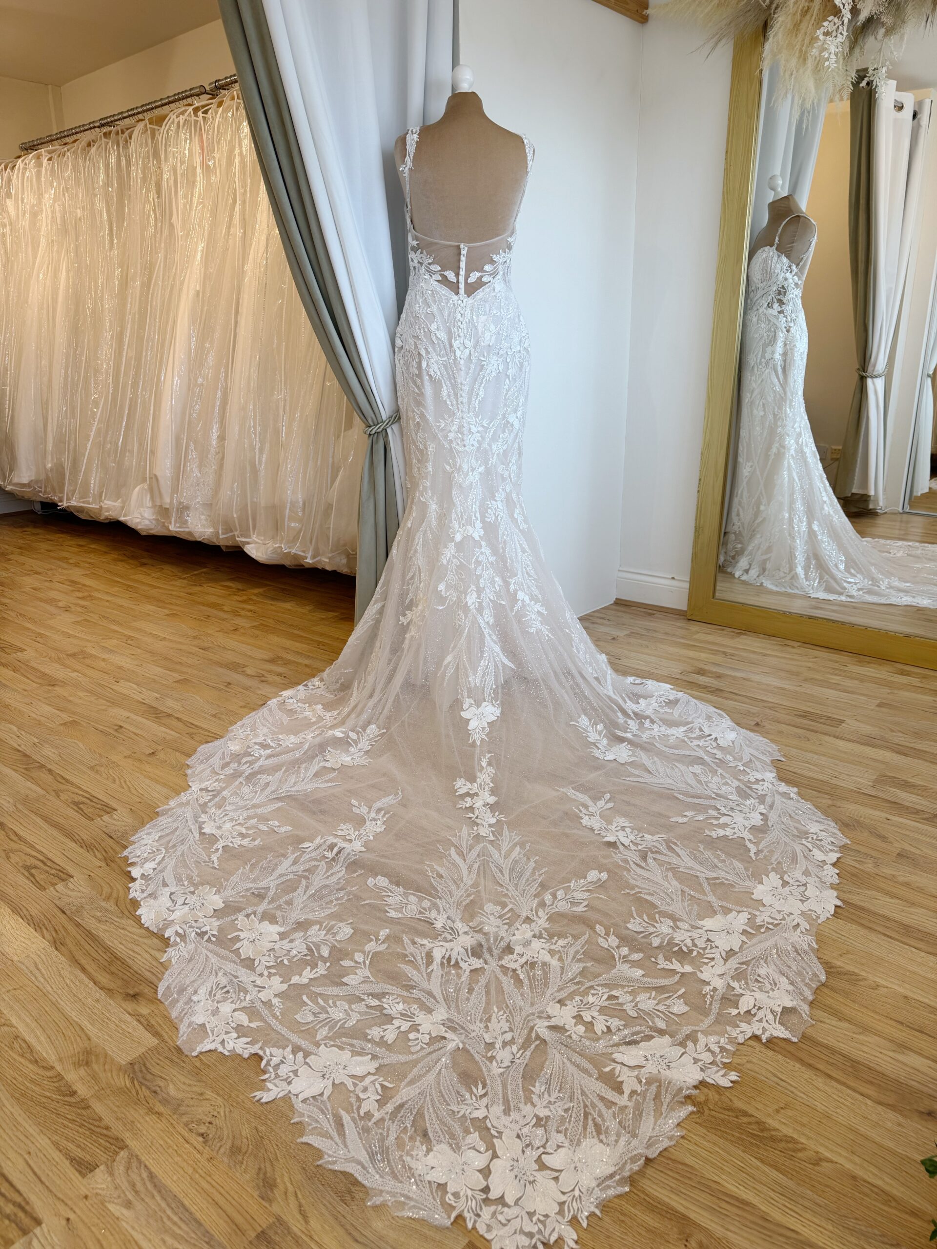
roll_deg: +1.2
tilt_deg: -17.3
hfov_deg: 56.8
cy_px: 624
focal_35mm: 24
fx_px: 866
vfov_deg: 71.6
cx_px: 468
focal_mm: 6.76
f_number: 1.78
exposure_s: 1/100
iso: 64
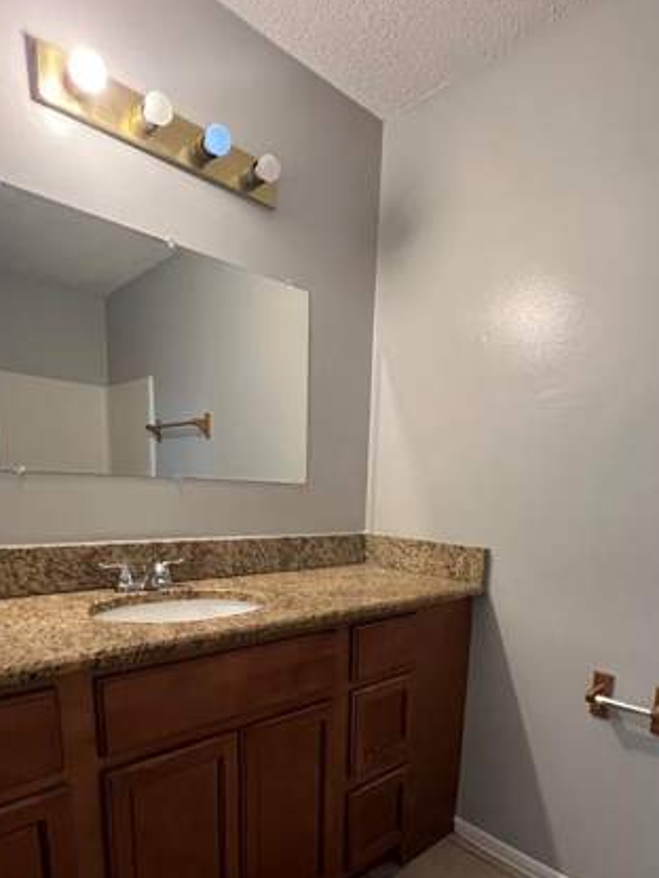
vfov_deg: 78.7
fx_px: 508
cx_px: 382
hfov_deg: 65.6
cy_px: 595
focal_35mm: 20
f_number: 1.8
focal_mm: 1.57
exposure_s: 1/60
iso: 640
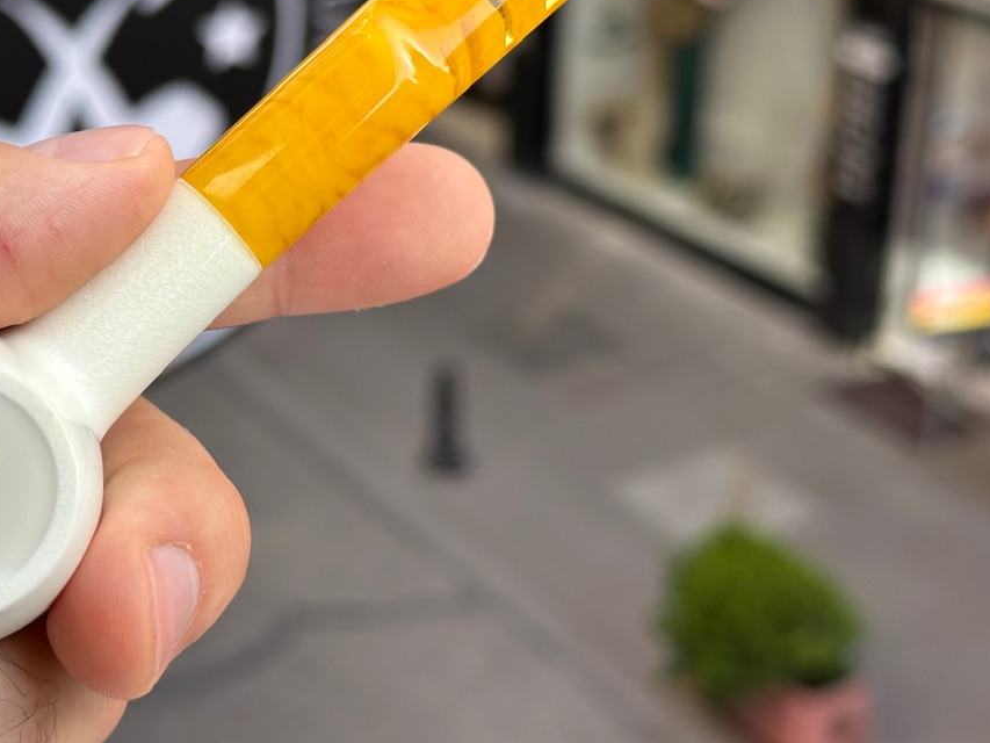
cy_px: 224
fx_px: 2059
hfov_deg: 26.7
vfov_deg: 20.3
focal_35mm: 72
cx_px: 270
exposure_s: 1/615
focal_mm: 6.86
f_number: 1.78
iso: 64
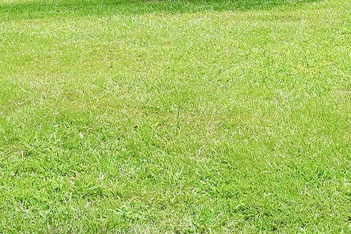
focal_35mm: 94
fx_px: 917
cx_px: 201
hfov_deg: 21.7
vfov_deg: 13.9
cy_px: -82
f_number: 7.1
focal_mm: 10
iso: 100
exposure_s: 1/100
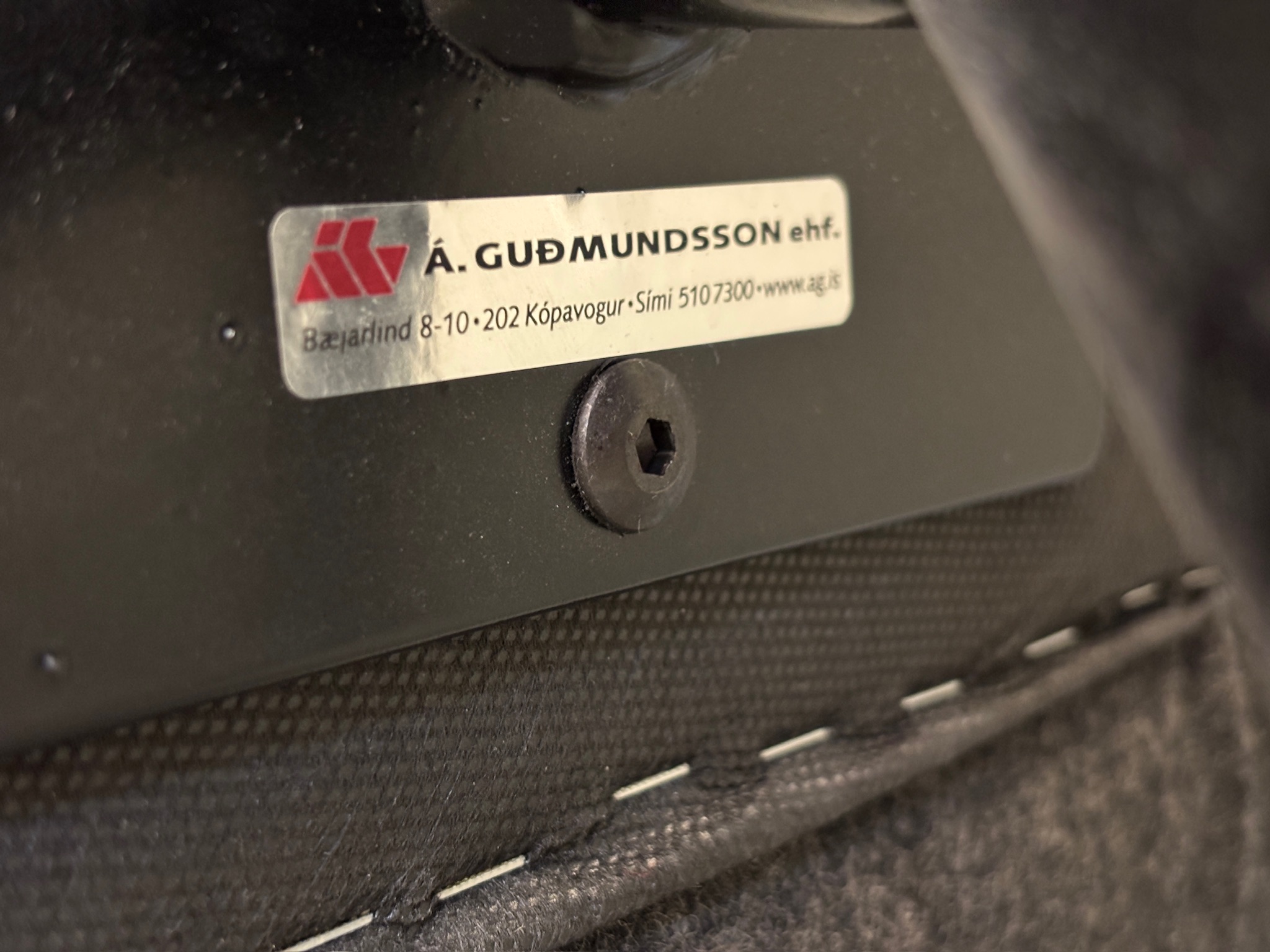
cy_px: 476
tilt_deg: +23.0
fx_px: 1908
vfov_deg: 28.0
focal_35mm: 52
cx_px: 635
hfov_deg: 36.8
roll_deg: +37.7
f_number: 1.6
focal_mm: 5.96
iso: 400
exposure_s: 1/25
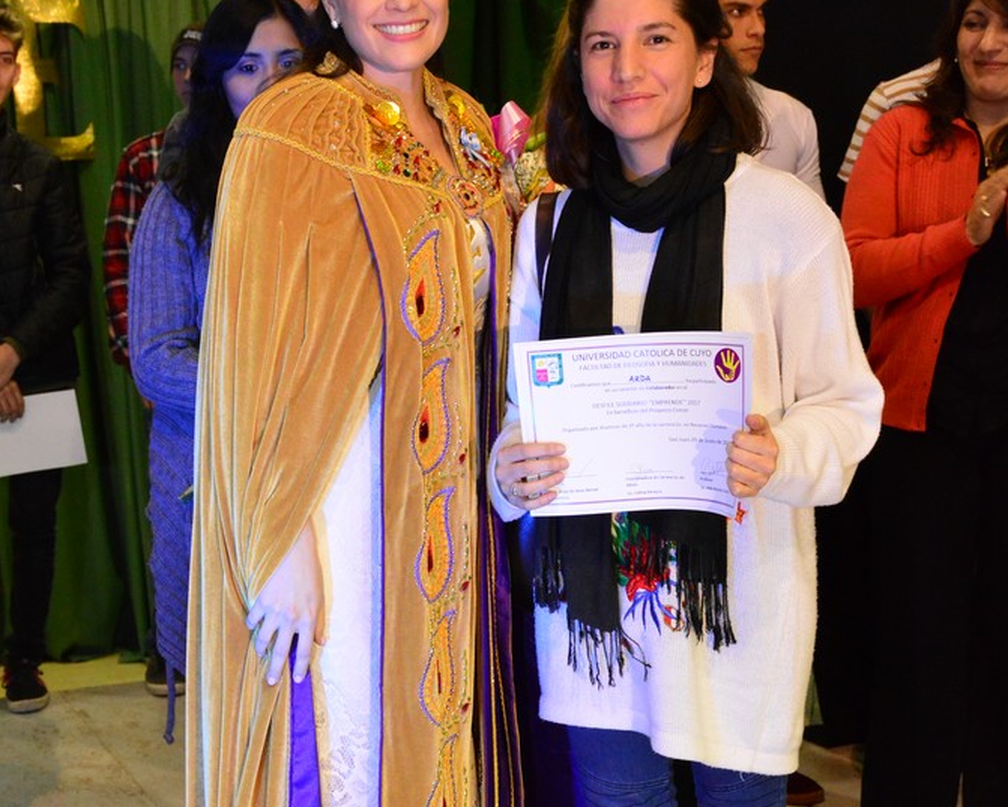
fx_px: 2178
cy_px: 517
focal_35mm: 73
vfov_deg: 20.9
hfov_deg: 26.1
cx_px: 509
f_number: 6.3
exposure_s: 1/80
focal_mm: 34
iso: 3200
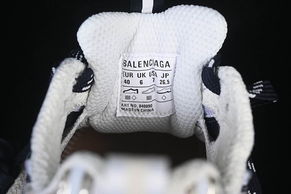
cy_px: 97
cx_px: 146
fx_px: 606
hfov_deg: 27.0
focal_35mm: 75
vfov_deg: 18.2
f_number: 6.3
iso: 160
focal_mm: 50
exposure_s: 1/60
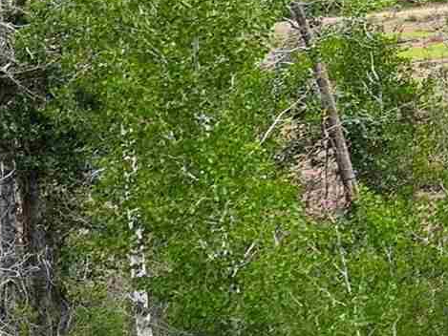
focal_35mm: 157
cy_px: -91
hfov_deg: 11.2
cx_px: 932
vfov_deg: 9.3
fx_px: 2032
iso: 170
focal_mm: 12.29
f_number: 2.8
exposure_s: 1/200
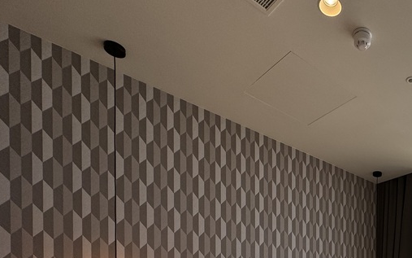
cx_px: 371
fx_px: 337
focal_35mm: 30
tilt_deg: -0.8
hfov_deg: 54.7
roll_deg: -0.9
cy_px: 311
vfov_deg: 33.7
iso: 40
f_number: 2.2
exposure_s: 1/99
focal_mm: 2.22
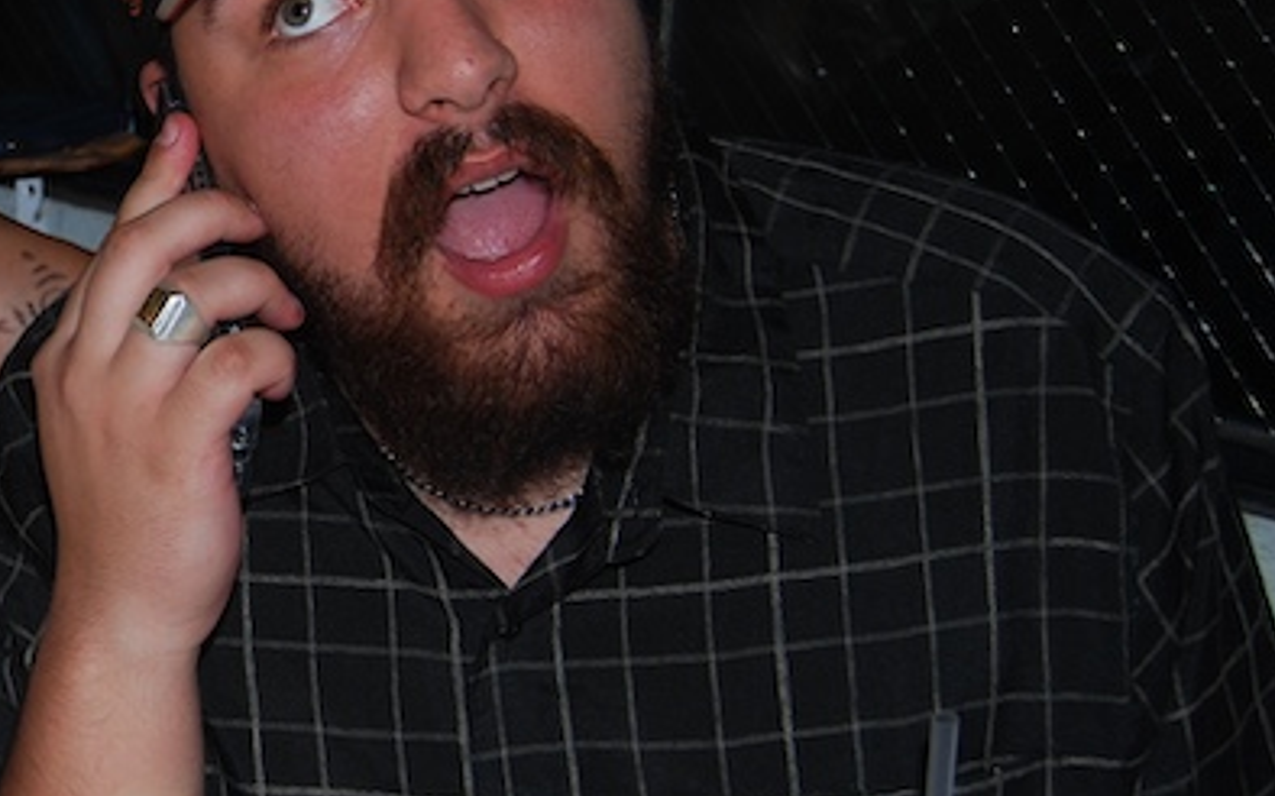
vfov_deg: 15.9
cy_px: 293
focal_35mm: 82
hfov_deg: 23.5
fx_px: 2849
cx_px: -155
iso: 100
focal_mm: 22
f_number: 4
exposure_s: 1/125
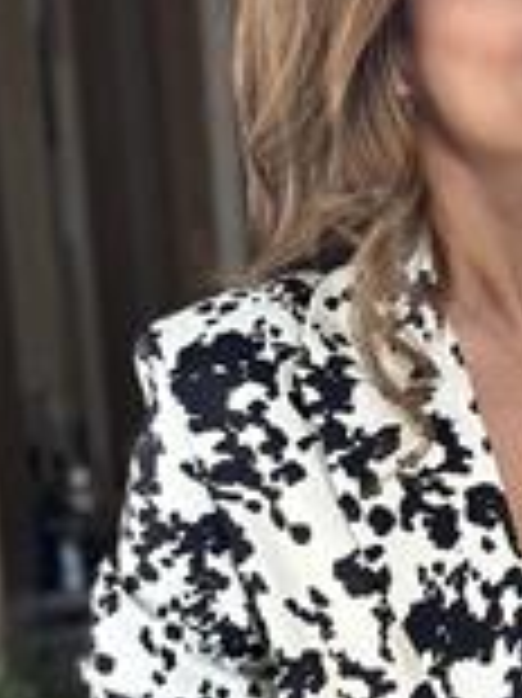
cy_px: 757
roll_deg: +3.8
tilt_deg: -18.9
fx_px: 3161
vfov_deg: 12.4
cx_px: 621
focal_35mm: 157
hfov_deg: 9.3
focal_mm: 6.86
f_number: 1.78
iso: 125
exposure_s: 1/75
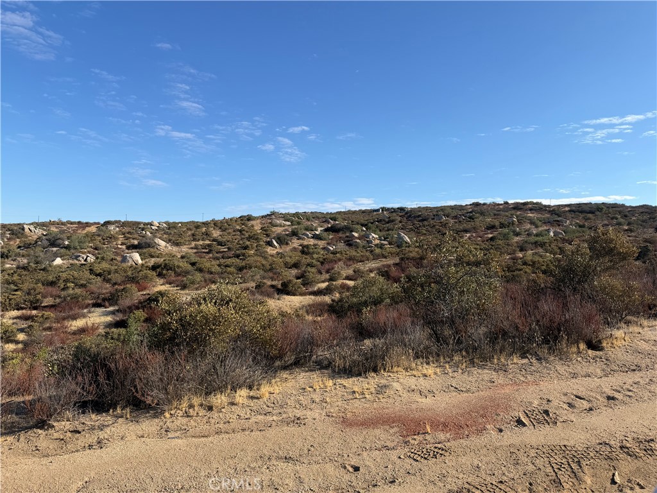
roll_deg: -0.6
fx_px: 456
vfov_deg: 56.8
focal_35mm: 24
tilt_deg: +1.2
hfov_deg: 71.6
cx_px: 328
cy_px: 246
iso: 80
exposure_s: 1/4167
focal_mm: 6.76
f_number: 1.78
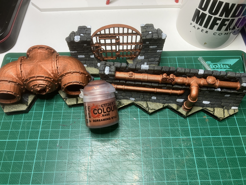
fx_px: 199
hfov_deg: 63.4
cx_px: 123
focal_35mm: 28
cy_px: 92
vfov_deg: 49.7
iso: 50
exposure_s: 1/50
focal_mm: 3.99
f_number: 1.8
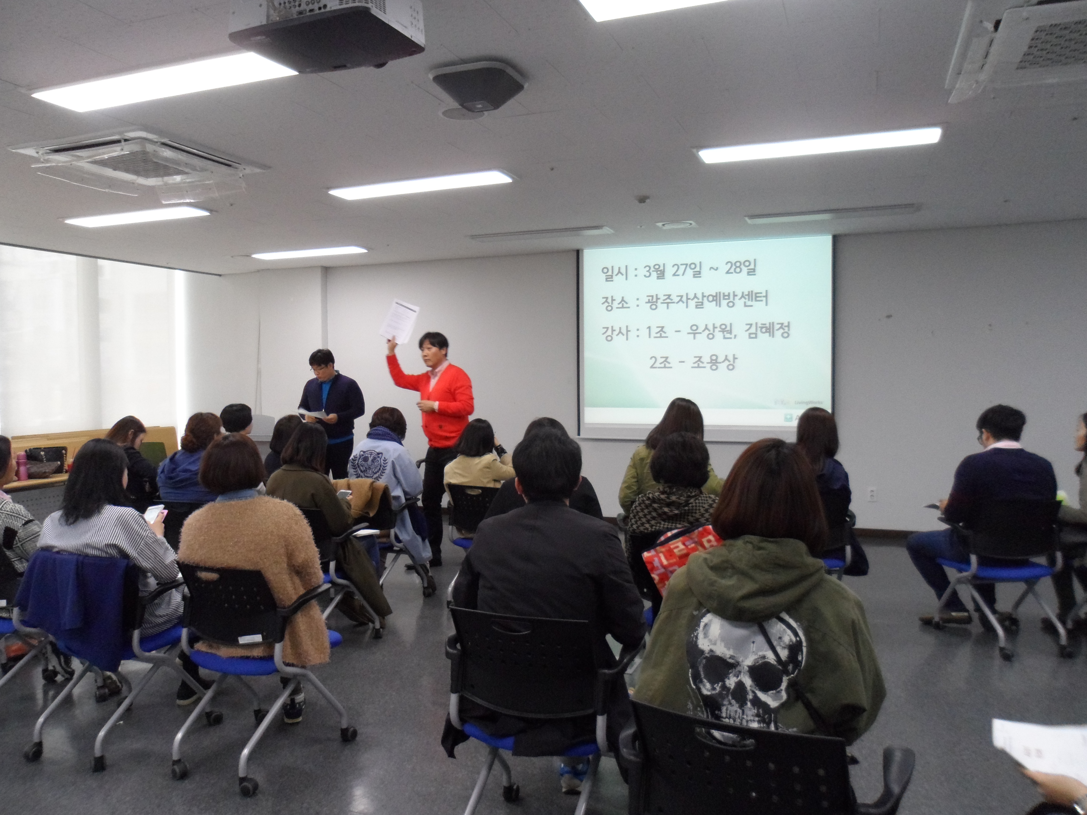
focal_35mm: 26
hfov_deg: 67.3
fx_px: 816
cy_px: 408
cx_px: 544
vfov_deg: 53.1
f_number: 3.3
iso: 400
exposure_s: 1/30
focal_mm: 4.9
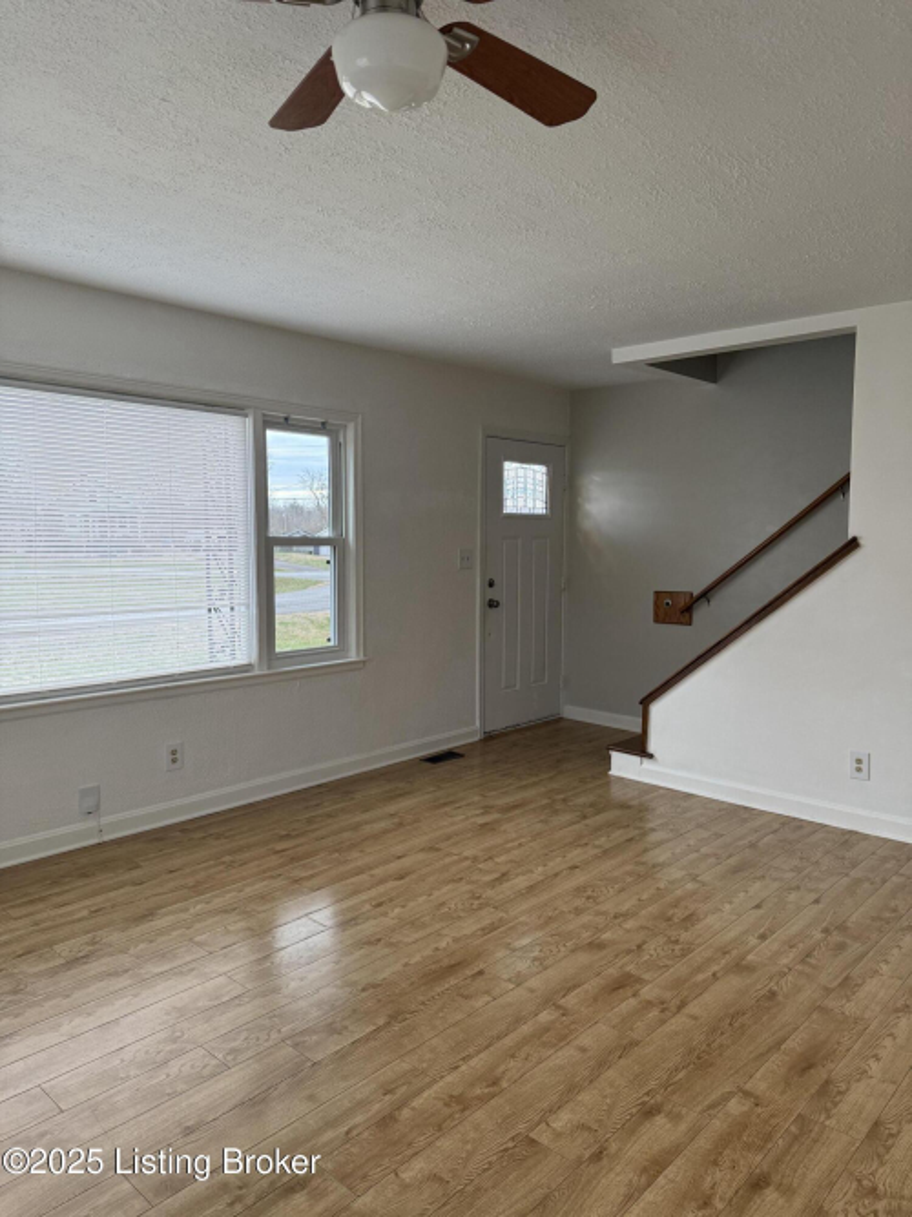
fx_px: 843
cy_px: 608
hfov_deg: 56.8
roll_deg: -0.4
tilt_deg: -5.2
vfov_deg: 71.6
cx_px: 456
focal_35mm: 24
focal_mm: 6.76
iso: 250
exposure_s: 1/120
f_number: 1.78
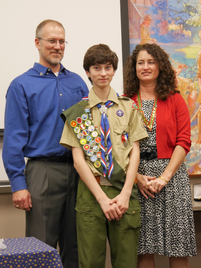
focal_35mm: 92
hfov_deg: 16.1
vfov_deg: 21.3
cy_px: 134
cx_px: 100
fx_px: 711
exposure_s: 1/80
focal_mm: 46
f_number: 4.9
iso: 3200
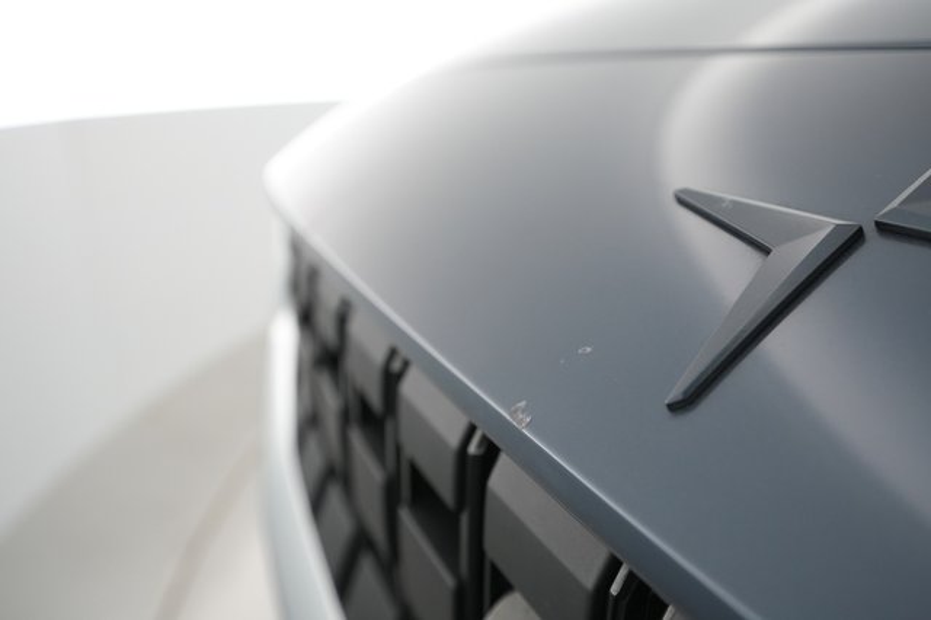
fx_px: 724
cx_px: 466
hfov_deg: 65.5
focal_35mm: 28
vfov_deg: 46.4
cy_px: 310
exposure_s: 1/100
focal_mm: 28
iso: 3200
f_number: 4.5
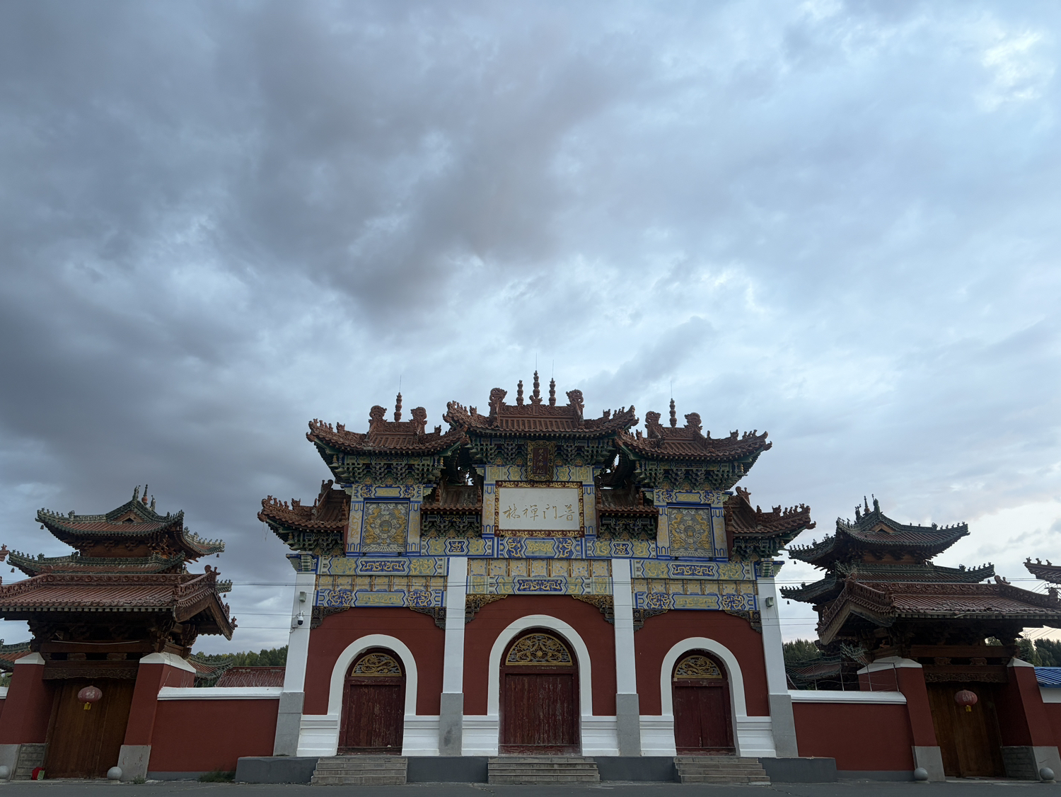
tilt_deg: +22.7
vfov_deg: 53.1
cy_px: 398
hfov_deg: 67.3
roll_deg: -0.1
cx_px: 530
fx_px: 797
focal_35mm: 26
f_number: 1.6
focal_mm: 5.96
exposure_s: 1/121
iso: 64
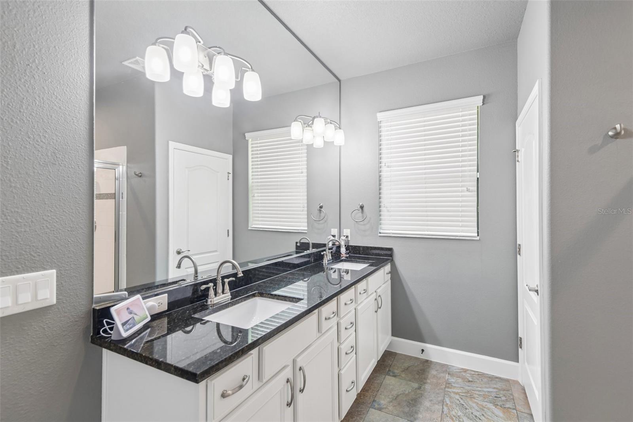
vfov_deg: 73.7
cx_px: 316
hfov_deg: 96.7
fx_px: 281
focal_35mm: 16
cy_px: 211
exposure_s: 1/20
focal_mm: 16
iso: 400
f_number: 8
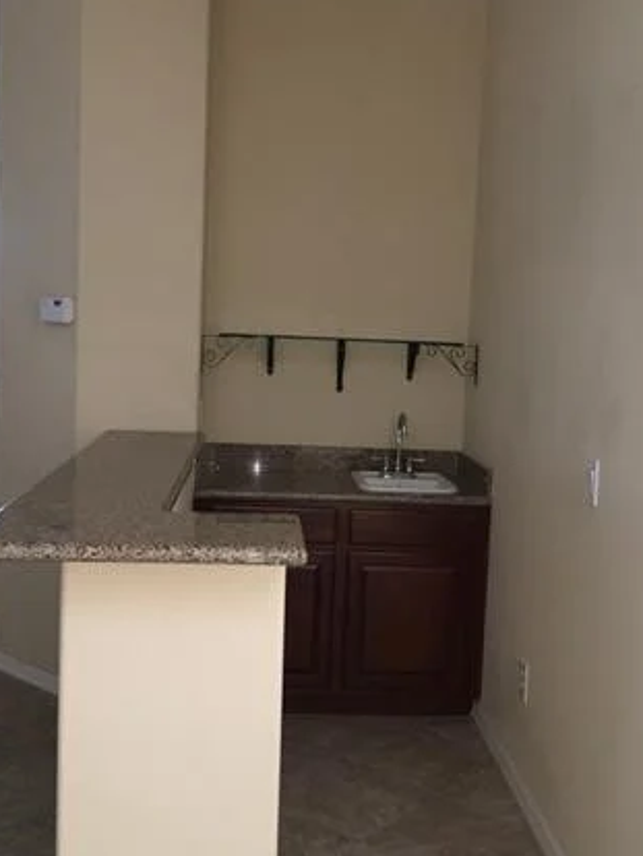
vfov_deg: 44.8
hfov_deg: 34.4
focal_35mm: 42
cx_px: 320
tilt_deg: -4.8
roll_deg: -1.6
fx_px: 1039
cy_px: 418
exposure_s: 1/30
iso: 80
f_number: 2.2
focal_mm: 4.15
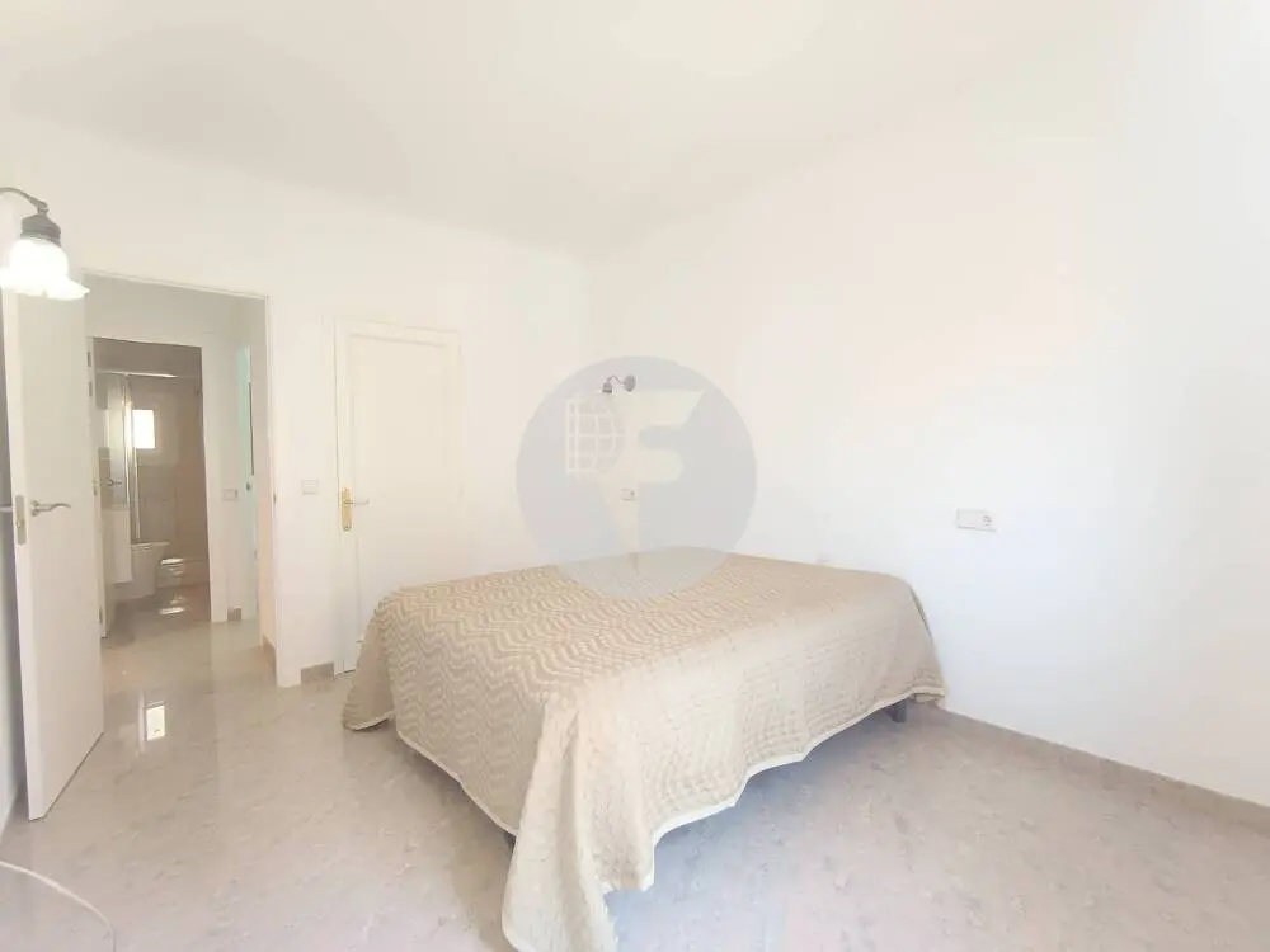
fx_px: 587
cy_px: 476
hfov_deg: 94.5
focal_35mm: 16
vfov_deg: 78.1
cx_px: 635
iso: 299
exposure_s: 1/50
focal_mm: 1.65
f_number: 2.2
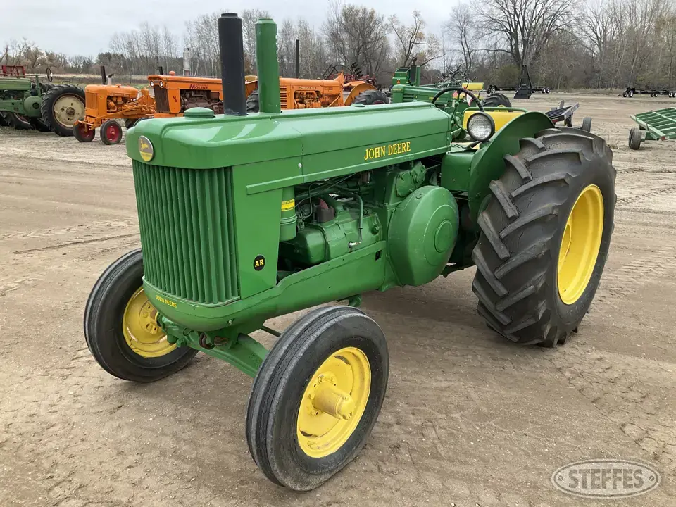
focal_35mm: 29
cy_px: 254
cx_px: 338
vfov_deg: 48.2
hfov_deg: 61.7
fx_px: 566
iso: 20
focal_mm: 3
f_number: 1.8
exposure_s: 1/185
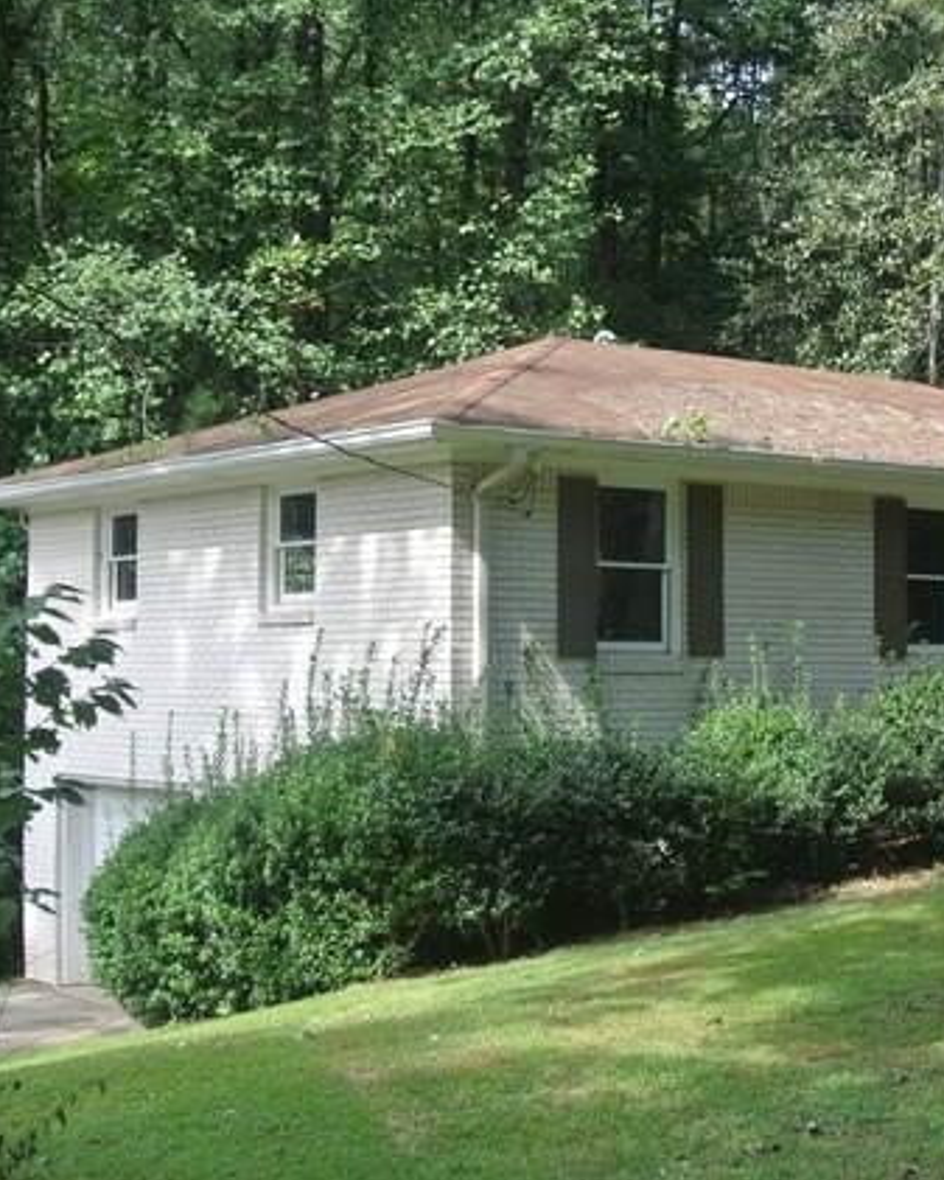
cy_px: 591
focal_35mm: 60
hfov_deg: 25.1
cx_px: 706
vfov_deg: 31.4
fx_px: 2095
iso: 160
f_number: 4.2
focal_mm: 15.7
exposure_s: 1/250
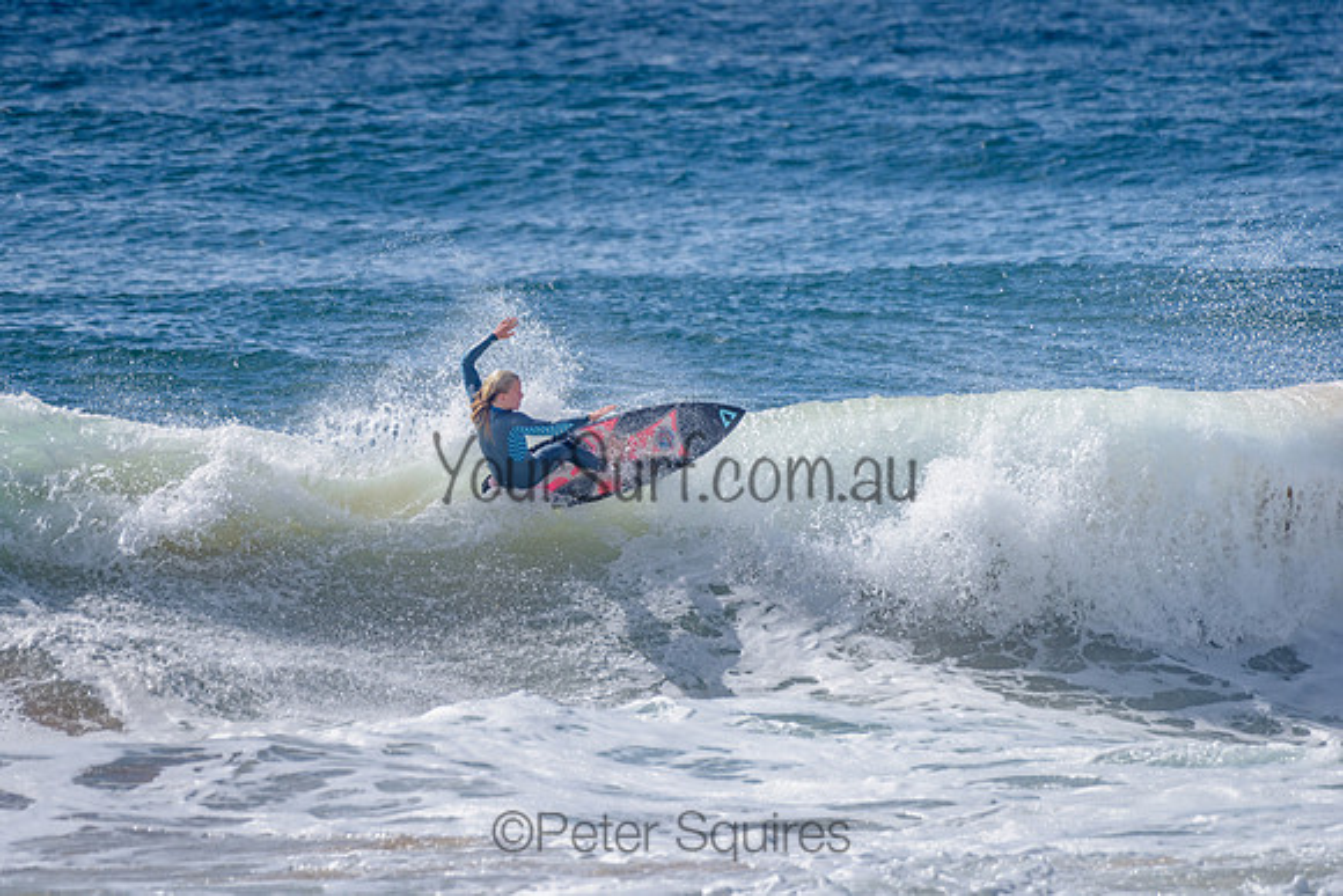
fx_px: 22842
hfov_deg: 3.4
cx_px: 521
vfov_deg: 2.2
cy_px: 347
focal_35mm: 612
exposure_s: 1/2000
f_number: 5.6
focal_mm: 500
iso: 90
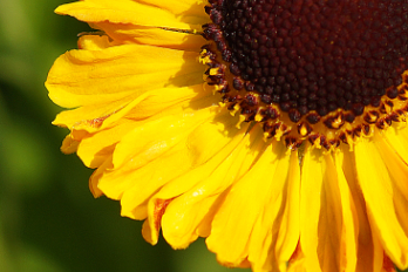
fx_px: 5859
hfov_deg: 4.0
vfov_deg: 2.7
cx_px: 293
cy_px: 75
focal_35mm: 517
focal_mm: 100
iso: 100
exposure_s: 1/400
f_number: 5
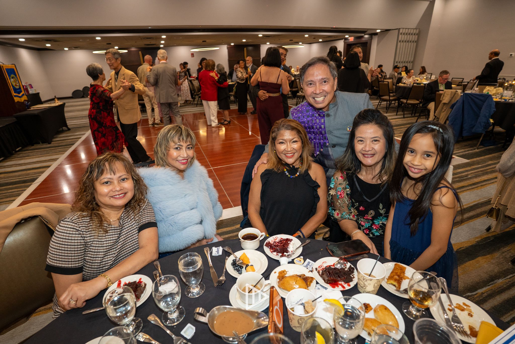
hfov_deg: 93.3
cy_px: 172
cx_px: 258
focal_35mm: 17
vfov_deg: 70.4
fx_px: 243
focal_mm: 17
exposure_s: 1/125
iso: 1600
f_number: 3.5
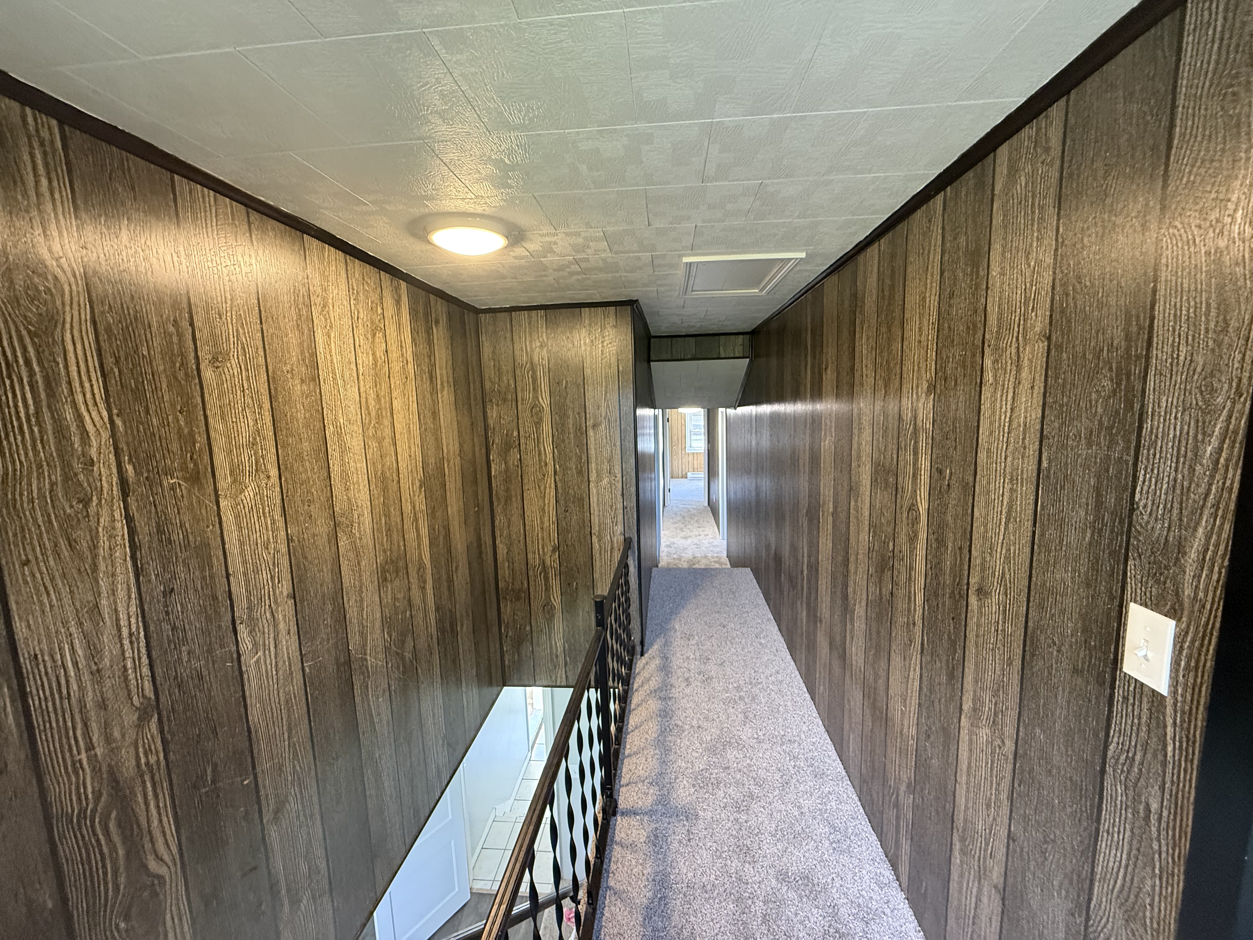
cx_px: 626
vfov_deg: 85.7
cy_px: 470
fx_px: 507
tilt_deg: -7.1
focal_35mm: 14
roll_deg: +1.9
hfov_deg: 102.1
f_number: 2.2
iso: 500
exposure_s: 1/60
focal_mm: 2.22
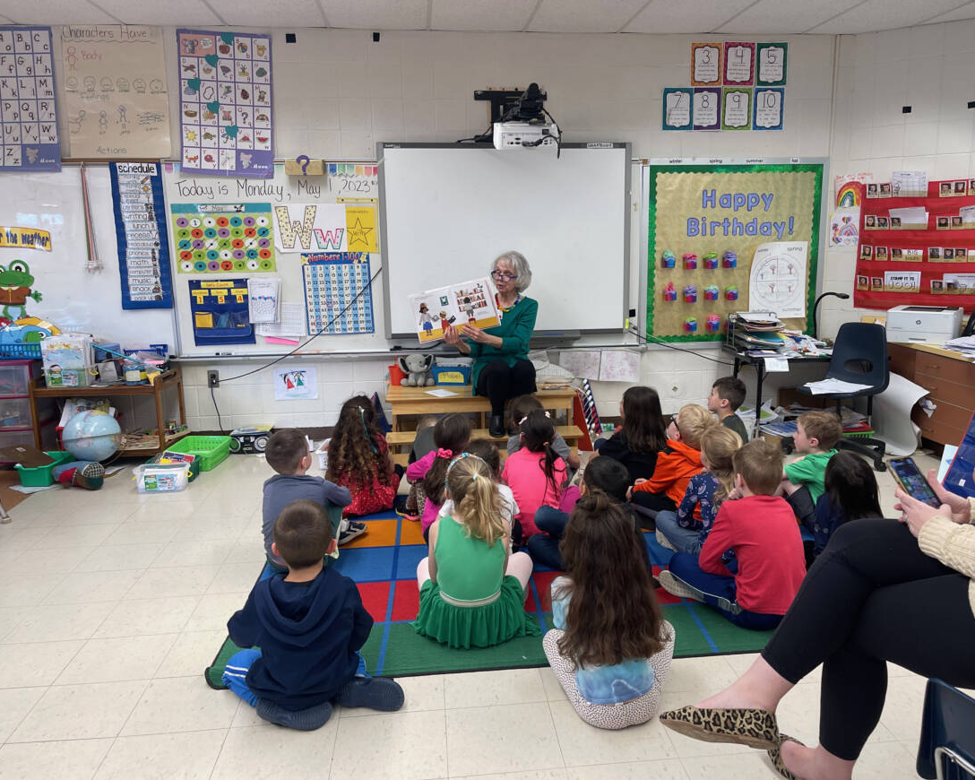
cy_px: 386
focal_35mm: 28
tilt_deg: -12.2
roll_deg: -1.6
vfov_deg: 51.5
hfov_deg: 62.2
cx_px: 522
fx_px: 808
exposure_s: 1/60
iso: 80
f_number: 1.6
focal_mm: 5.1
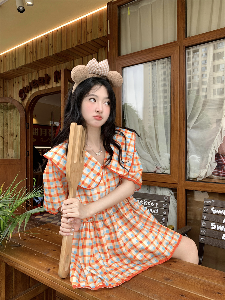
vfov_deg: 67.3
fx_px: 225
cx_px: 112
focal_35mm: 26
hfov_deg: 53.1
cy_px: 150
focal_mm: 4.25
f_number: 1.8
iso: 25
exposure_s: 1/441
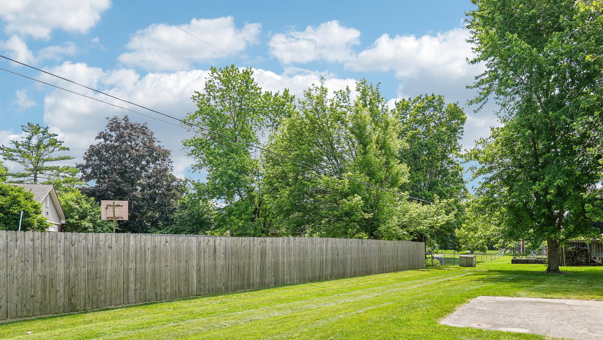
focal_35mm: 26
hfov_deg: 71.9
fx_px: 416
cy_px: 240
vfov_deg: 43.5
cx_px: 312
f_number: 8
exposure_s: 1/100
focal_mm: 16
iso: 100
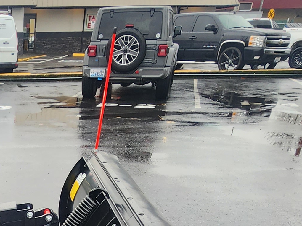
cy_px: 300
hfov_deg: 33.2
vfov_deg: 24.6
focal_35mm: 51
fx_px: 445
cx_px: -22
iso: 64
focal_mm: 2.2
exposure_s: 1/120
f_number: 2.2
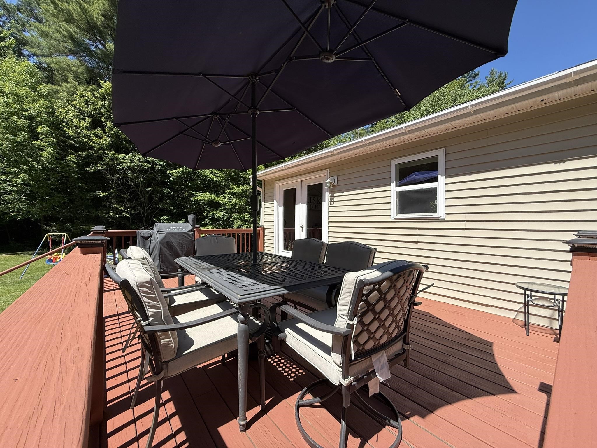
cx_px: 298
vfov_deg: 85.7
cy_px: 224
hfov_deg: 102.1
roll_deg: -0.9
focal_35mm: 14
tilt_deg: -0.2
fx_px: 241
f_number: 2.2
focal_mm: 2.22
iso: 50
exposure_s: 1/1613
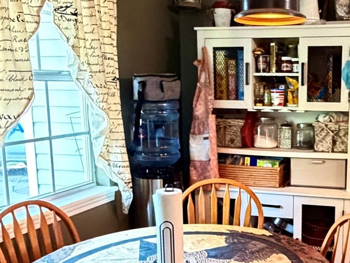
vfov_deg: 33.0
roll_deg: +0.9
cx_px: 321
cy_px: 194
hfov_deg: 40.2
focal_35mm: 43
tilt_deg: -10.0
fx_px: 435
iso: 1000
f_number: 2.2
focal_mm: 2.22
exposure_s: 1/60
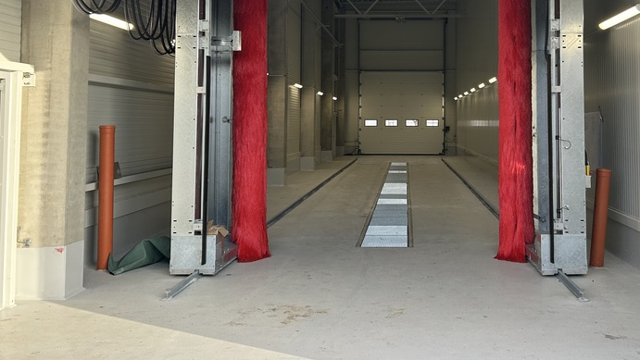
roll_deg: +0.4
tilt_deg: +3.5
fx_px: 696
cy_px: 88
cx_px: 396
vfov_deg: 28.6
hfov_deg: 49.0
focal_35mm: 41
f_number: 1.5
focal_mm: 5.7
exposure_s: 1/387
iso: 50
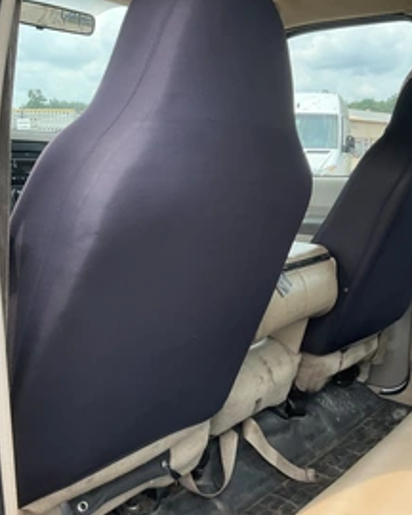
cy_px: 261
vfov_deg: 43.8
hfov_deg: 35.6
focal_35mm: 42
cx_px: 227
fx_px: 640
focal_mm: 3
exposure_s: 1/231
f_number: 1.8
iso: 25
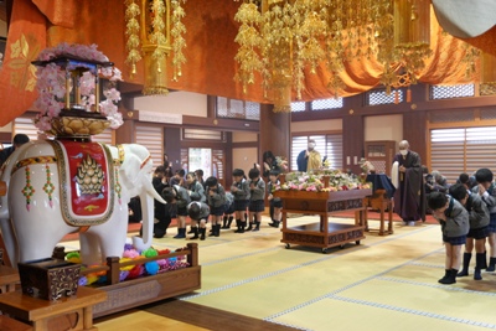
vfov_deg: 36.9
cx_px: 248
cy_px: 166
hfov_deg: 53.1
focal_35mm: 36
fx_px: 496
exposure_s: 1/60
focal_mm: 24
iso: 2000
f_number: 4.5
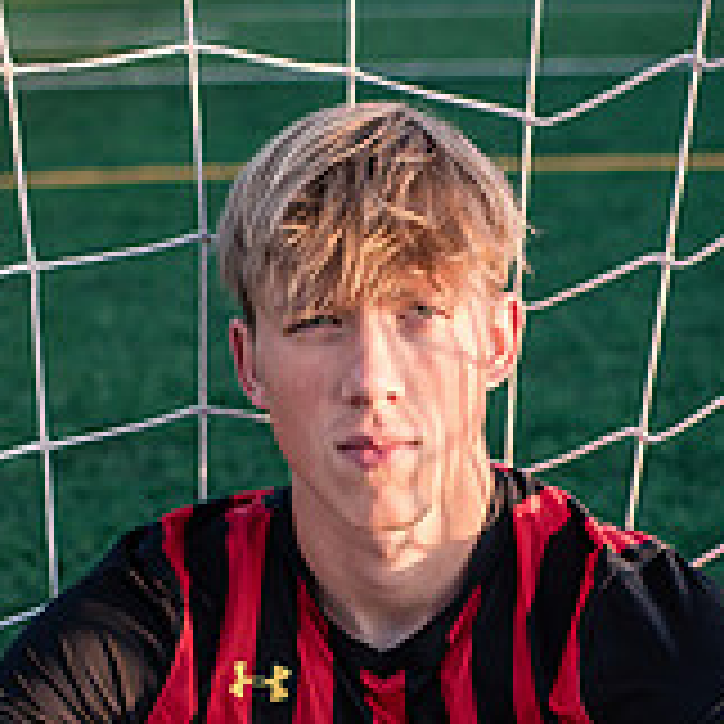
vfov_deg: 20.0
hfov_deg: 20.9
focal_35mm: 83
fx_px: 1964
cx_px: 346
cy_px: 778
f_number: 2.8
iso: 320
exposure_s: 1/640
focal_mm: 35
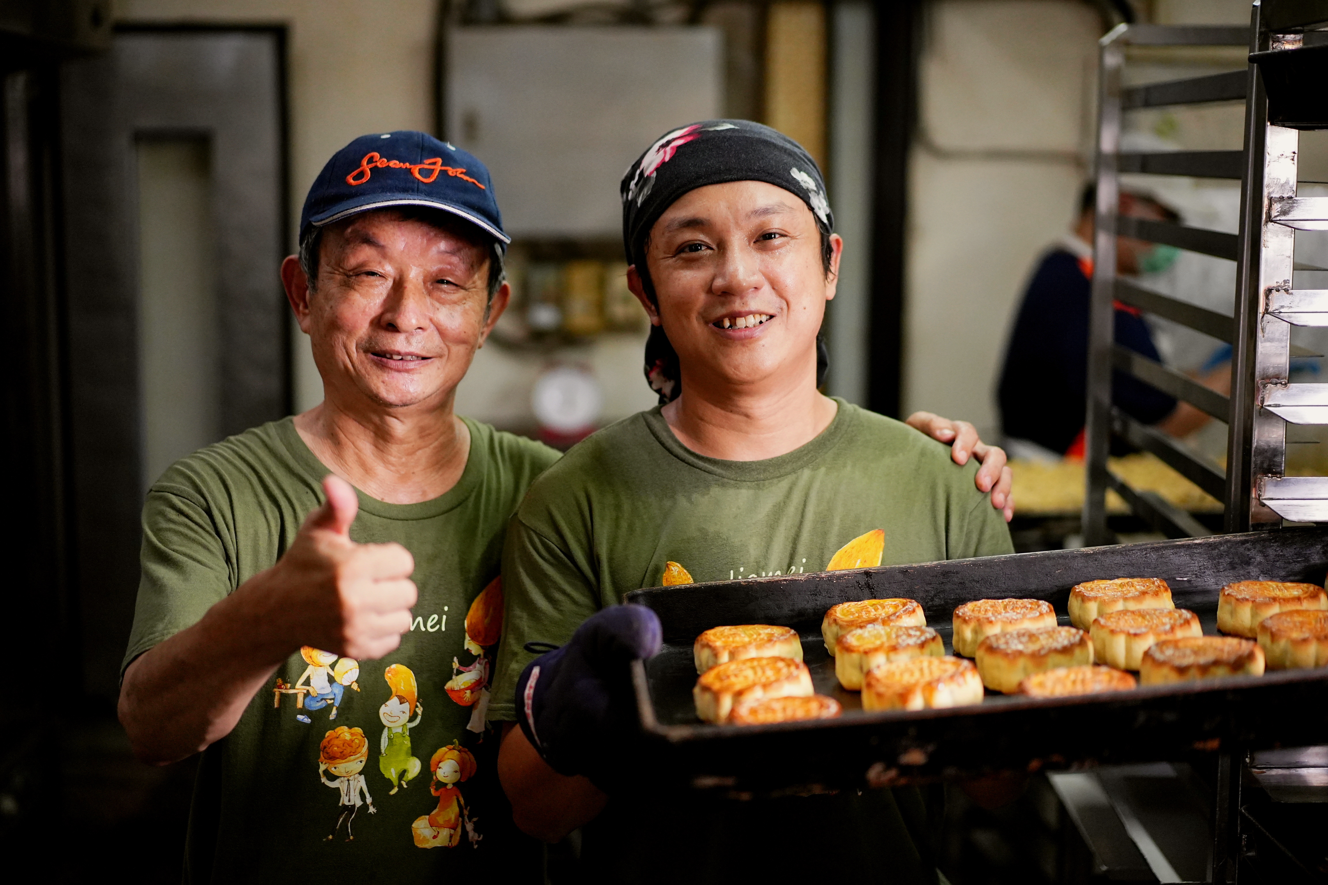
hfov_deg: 36.2
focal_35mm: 55
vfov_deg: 24.6
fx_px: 2029
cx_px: 664
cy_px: 442
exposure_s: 1/1250
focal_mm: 55
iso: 2500
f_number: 1.8
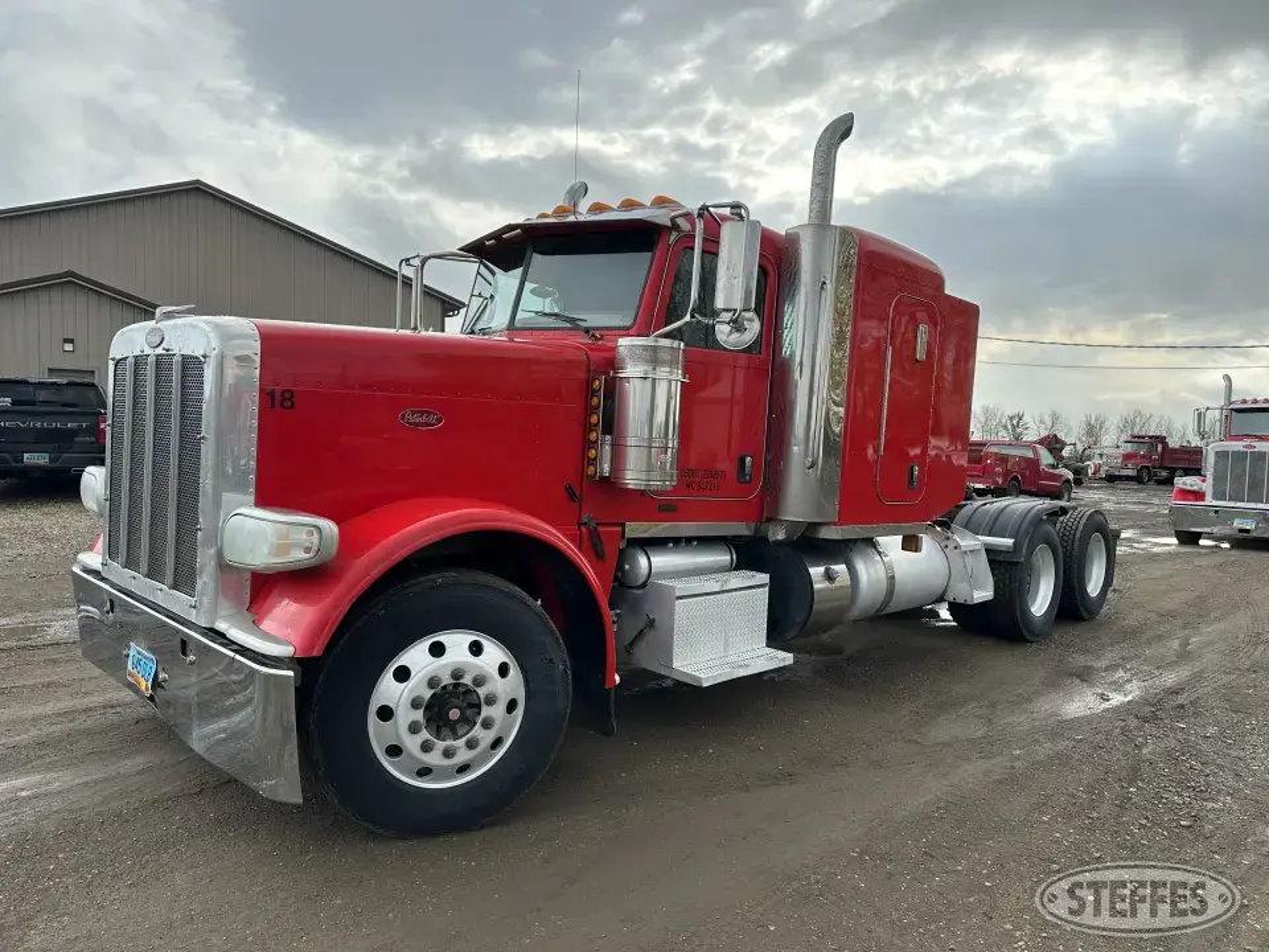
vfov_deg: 56.8
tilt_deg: -2.1
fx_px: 880
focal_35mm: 24
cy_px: 476
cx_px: 634
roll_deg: -1.0
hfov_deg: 71.6
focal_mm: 6.86
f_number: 1.78
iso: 80
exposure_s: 1/1433
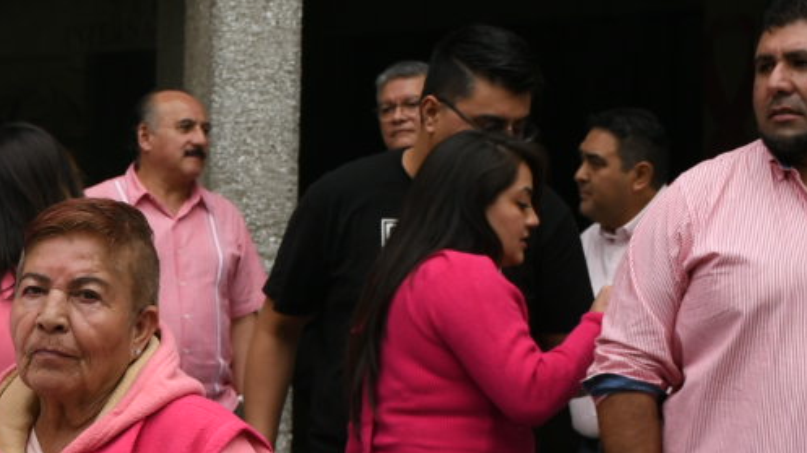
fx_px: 3508
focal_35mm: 164
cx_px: -362
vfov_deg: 7.3
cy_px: 604
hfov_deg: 12.5
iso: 160
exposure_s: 1/160
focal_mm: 32
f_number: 6.3
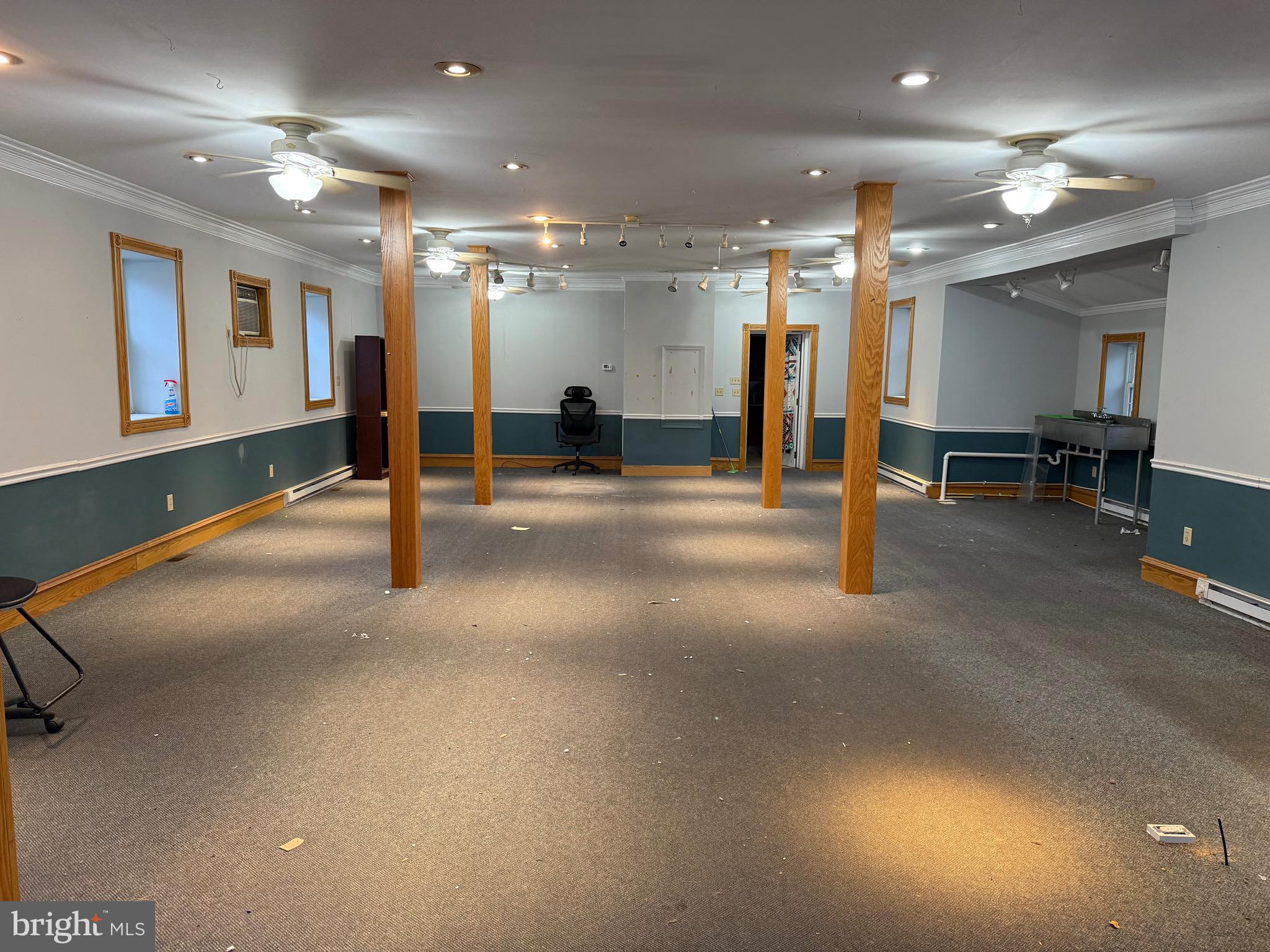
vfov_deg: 56.8
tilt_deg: -6.2
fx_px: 881
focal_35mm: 24
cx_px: 635
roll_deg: -1.1
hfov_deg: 71.6
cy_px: 476
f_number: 1.78
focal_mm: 6.76
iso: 200
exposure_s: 1/60
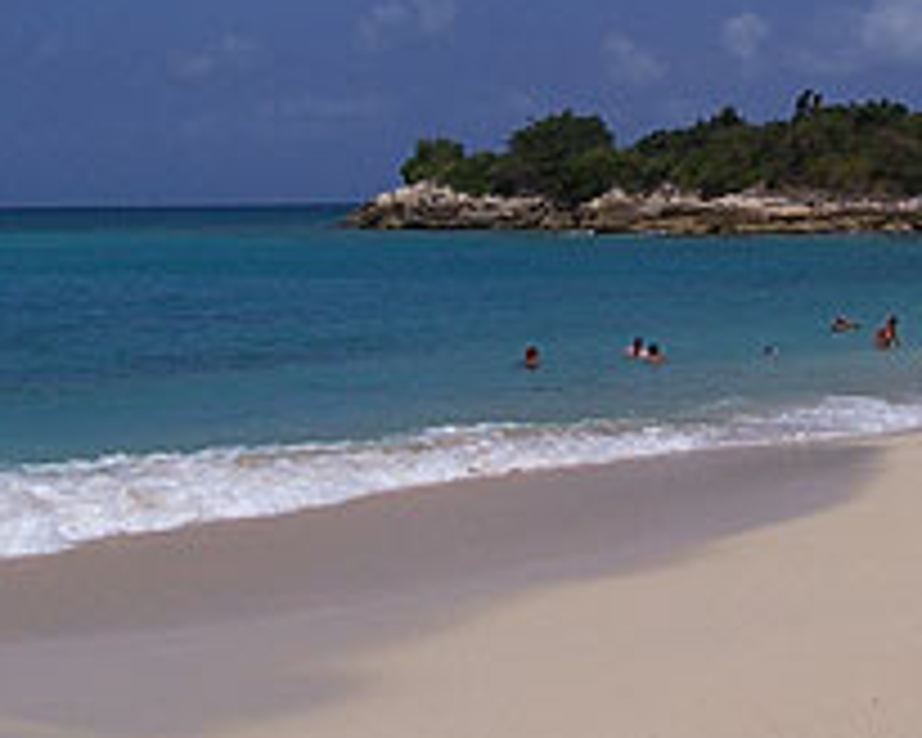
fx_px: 2047
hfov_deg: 25.3
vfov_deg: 20.3
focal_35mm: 75
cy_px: 198
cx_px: 603
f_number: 5.6
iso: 80
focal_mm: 6
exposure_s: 1/1400
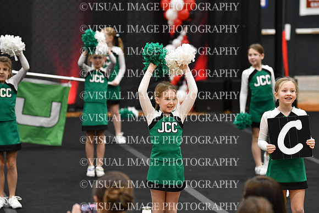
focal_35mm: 195
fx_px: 1728
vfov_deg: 7.0
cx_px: 160
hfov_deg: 10.5
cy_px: 106
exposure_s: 1/800
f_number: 2.8
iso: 4000
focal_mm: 130
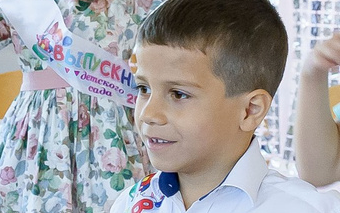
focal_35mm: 276
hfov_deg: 7.3
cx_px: -315
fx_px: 2559
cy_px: 336
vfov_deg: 4.7
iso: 2500
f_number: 5
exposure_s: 1/160
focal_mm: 35
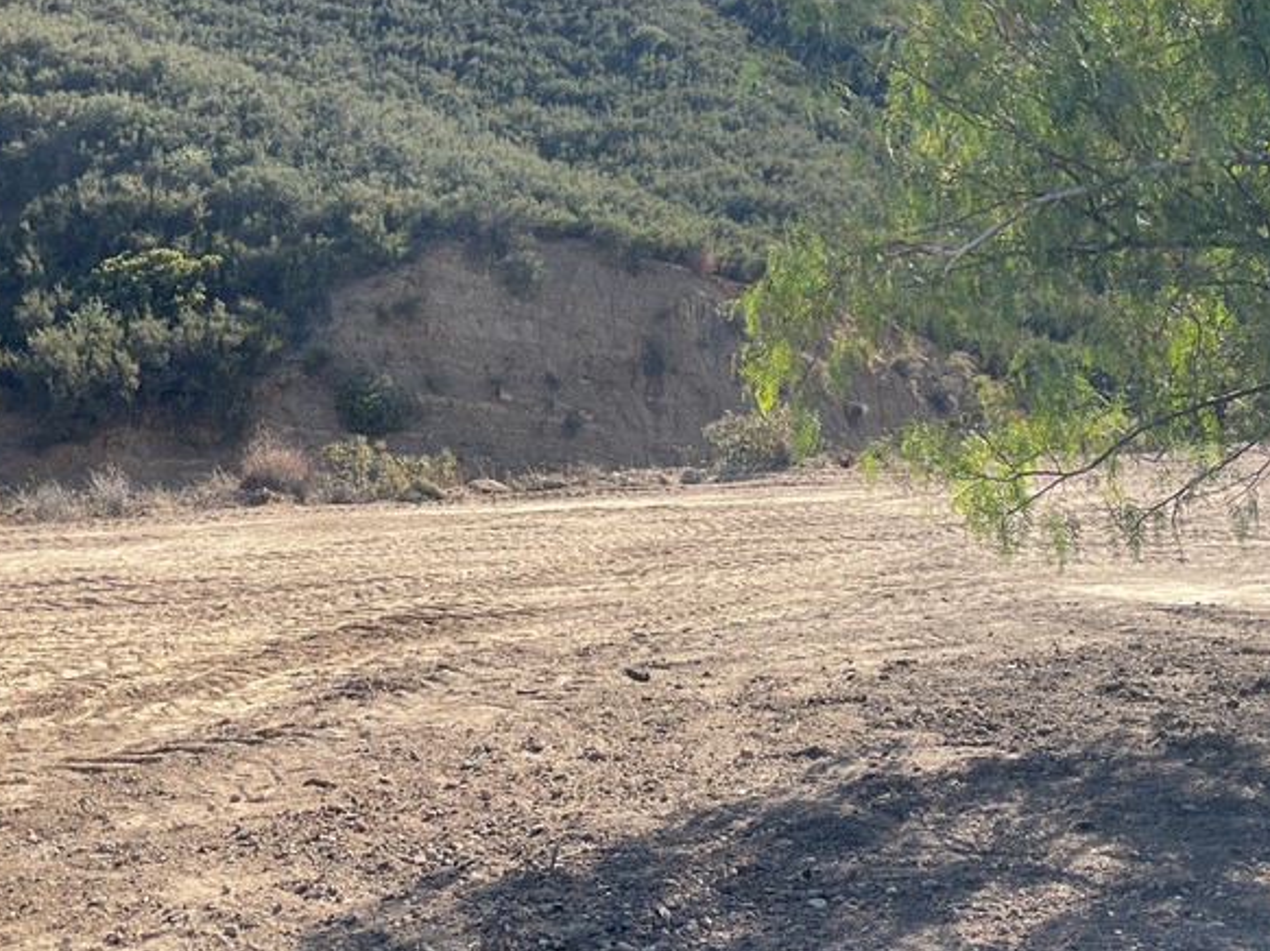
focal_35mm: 44
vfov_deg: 32.8
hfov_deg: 42.9
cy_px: 515
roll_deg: -0.5
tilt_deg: -7.6
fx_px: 1614
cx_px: 596
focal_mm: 5.1
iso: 32
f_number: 1.6
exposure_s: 1/1715
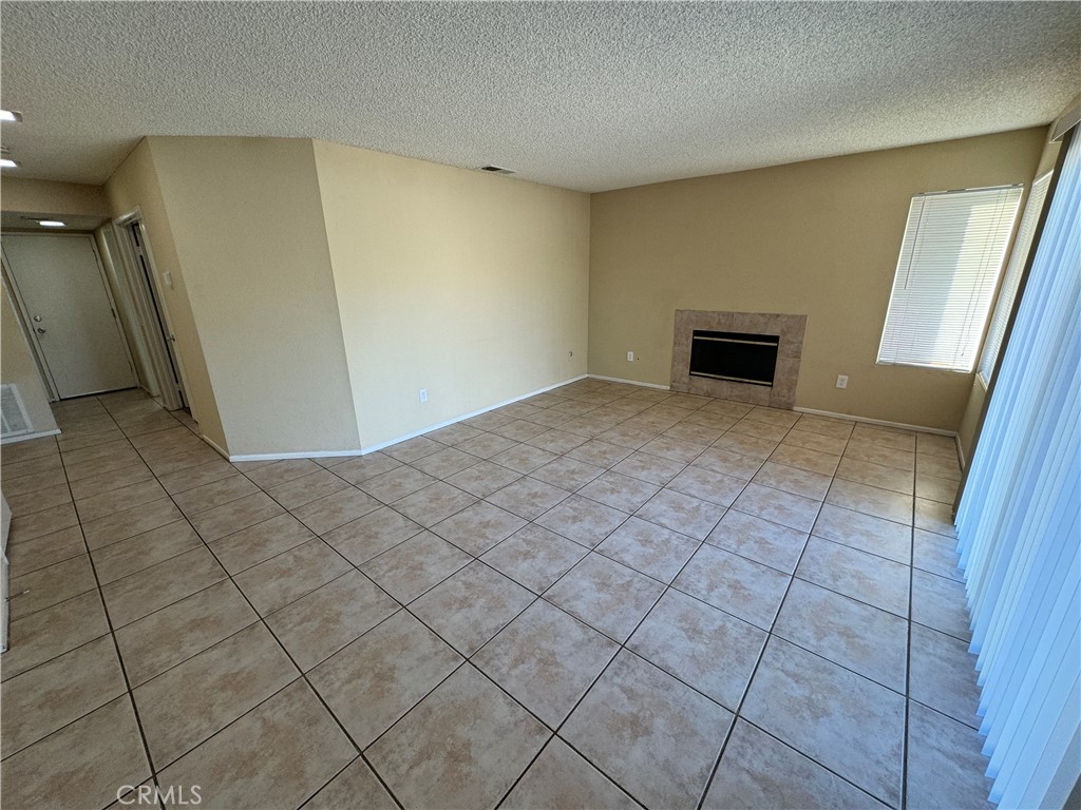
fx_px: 437
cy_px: 405
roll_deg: +1.3
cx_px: 540
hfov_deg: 102.1
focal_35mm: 14
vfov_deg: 85.7
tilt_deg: -18.1
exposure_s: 1/120
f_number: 2.2
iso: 100
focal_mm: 2.22
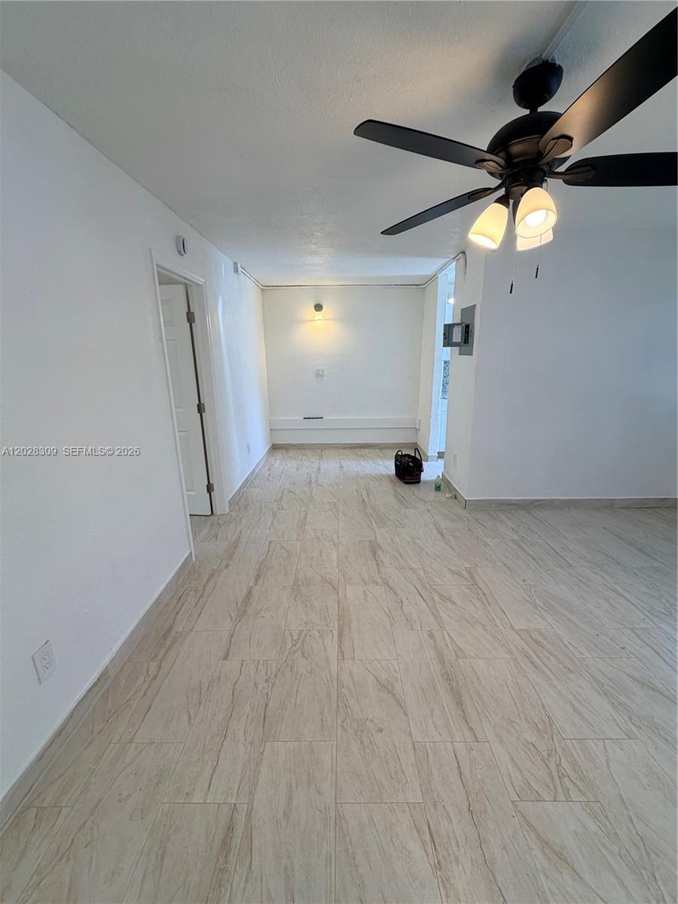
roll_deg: +1.1
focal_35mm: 14
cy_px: 452
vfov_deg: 102.1
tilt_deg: -14.6
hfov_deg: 85.7
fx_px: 366
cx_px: 339
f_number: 2.2
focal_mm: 2.22
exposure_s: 1/120
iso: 100
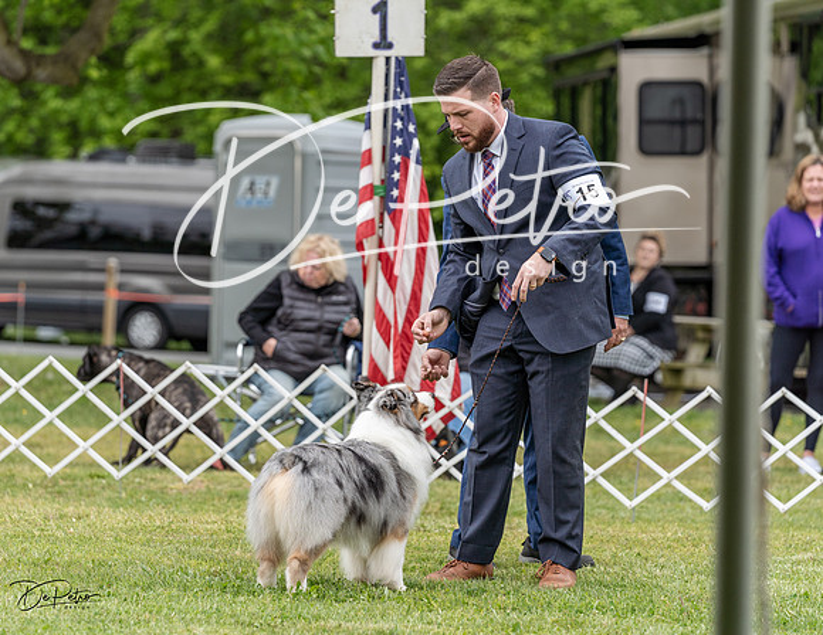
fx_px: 4690
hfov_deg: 10.0
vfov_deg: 7.8
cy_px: 318
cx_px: 412
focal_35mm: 195
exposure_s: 1/1000
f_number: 4.5
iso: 400
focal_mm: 171
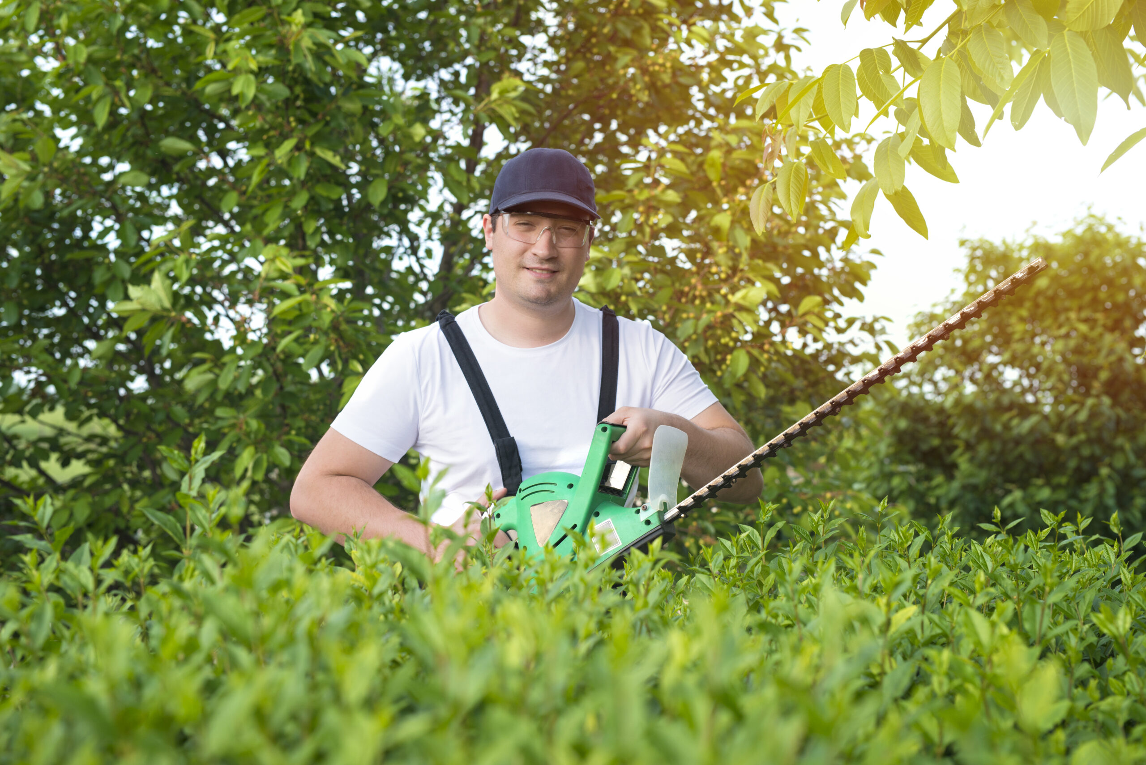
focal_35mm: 50
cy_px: 382
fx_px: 1592
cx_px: 573
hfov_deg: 39.6
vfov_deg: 27.0
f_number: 4.5
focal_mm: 50
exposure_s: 1/400
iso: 320
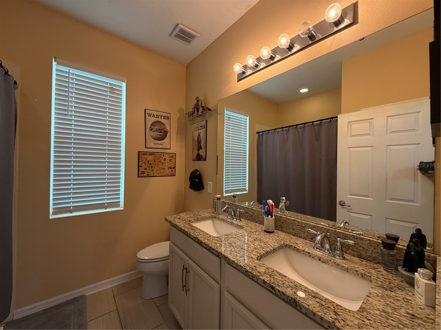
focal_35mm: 14
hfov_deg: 102.1
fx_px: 178
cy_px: 165
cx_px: 220
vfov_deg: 85.7
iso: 250
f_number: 2.2
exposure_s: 1/60
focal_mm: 2.22
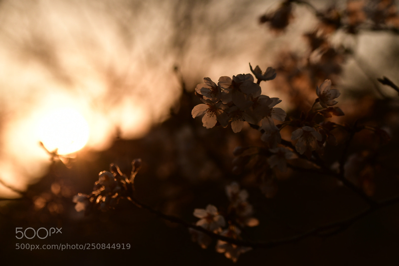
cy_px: 133
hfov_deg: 22.6
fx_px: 998
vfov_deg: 15.2
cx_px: 200
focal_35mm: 90
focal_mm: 90
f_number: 5
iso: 450
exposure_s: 1/8000
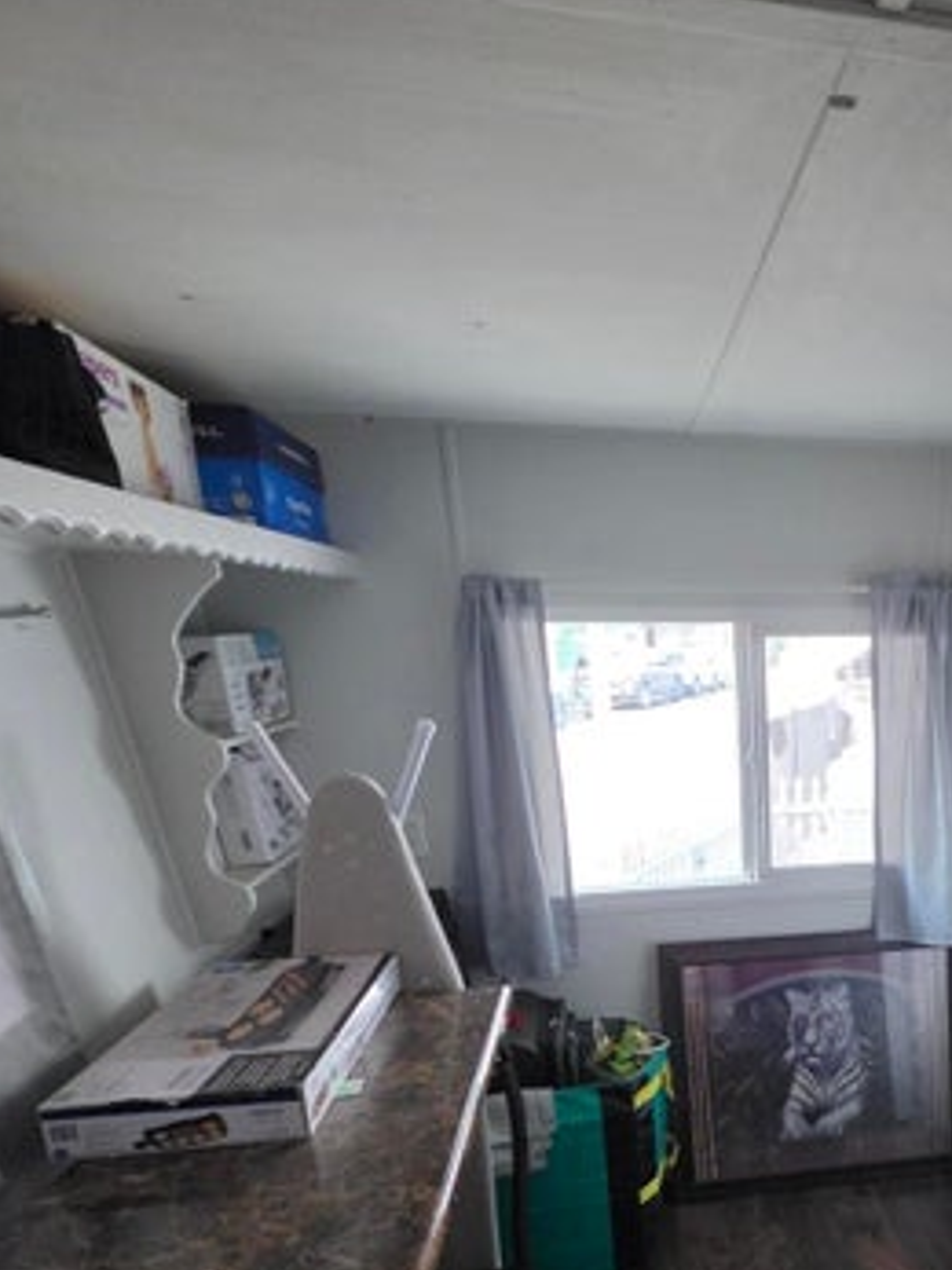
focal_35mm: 24
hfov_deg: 50.8
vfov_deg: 67.3
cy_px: 944
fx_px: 881
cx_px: 842
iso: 500
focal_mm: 2.2
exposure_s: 1/60
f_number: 1.9
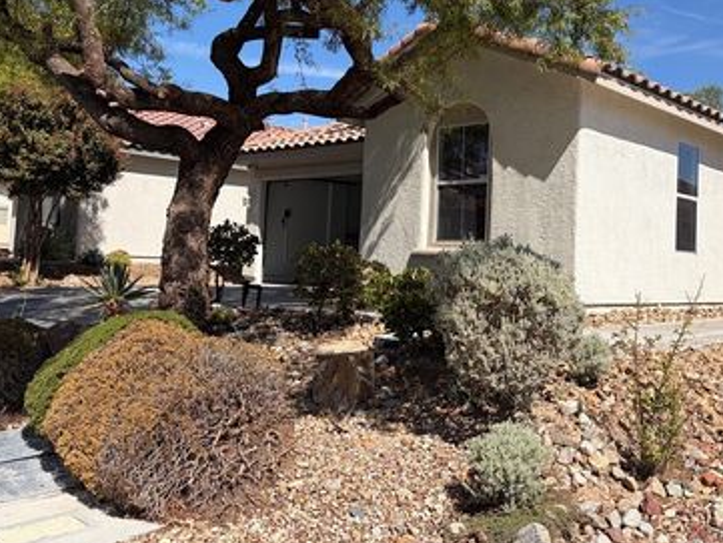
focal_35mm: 36
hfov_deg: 50.8
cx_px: 457
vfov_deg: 39.5
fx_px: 752
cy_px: 213
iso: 50
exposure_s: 1/5348
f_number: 1.6
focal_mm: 5.96
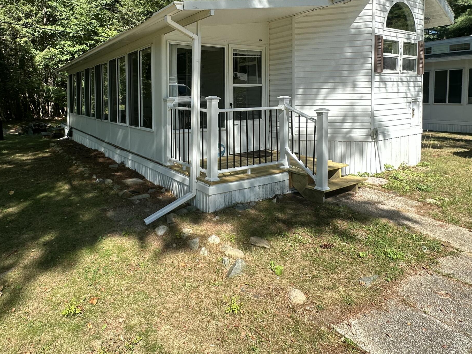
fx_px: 314
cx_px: 182
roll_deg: +1.8
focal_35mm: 23
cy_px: 111
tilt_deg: -3.6
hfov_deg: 72.9
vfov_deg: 57.3
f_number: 2.2
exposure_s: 1/487
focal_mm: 2.22
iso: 40
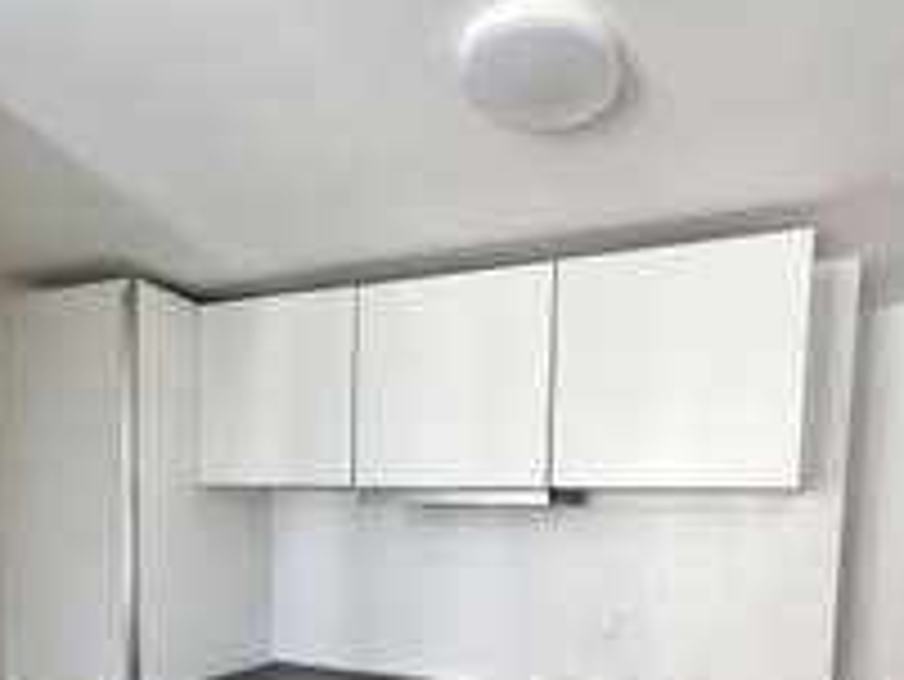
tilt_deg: -3.3
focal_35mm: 26
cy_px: 585
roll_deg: -1.1
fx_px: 679
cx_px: 506
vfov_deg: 48.6
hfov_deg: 67.0
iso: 80
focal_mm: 2.22
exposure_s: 1/99
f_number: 2.2
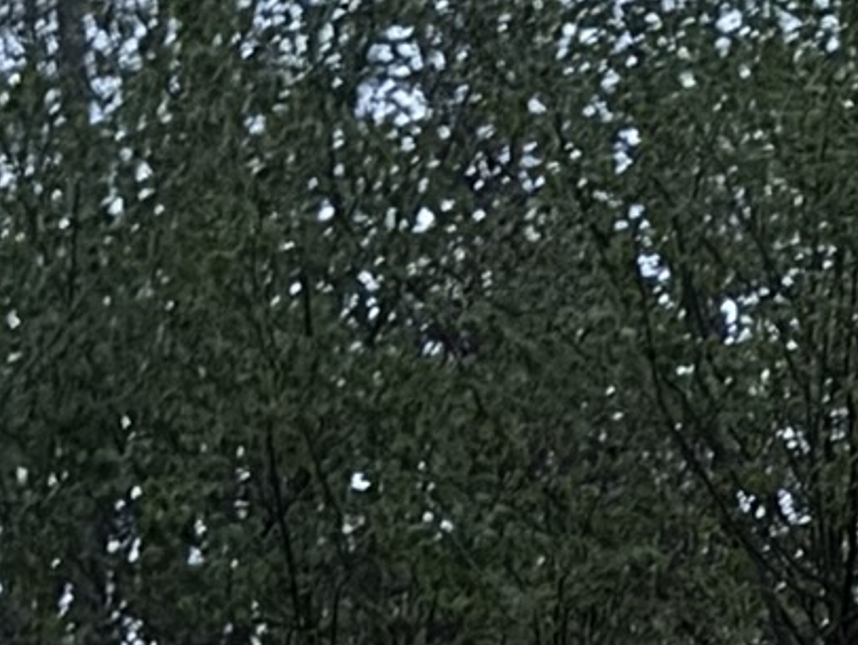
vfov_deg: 6.0
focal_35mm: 242
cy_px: 1311
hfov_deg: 7.6
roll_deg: +0.1
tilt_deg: +0.5
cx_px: 2143
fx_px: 6002
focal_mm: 6.76
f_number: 1.78
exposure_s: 1/5
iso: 400
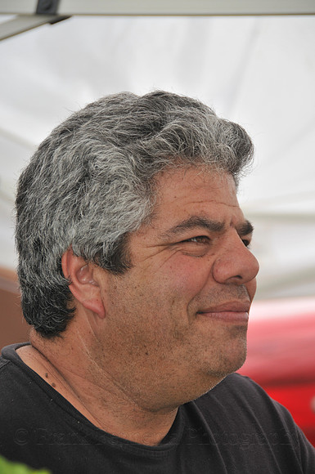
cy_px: 237
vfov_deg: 13.1
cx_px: 158
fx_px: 2073
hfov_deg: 8.7
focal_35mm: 158
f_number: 5.3
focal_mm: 105
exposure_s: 1/125
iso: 200
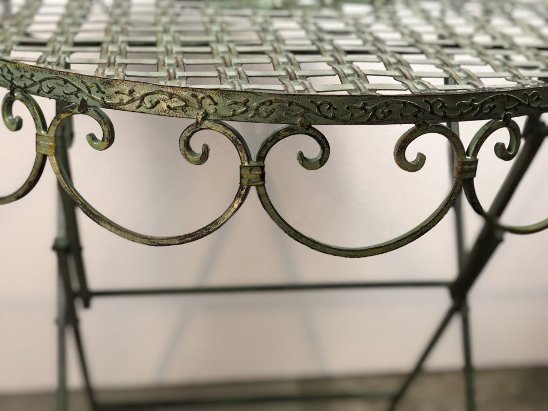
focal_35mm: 52
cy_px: 206
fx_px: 823
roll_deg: -2.6
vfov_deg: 28.0
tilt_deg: -23.4
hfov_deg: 36.8
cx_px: 274
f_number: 2.4
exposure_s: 1/50
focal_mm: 6
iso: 64
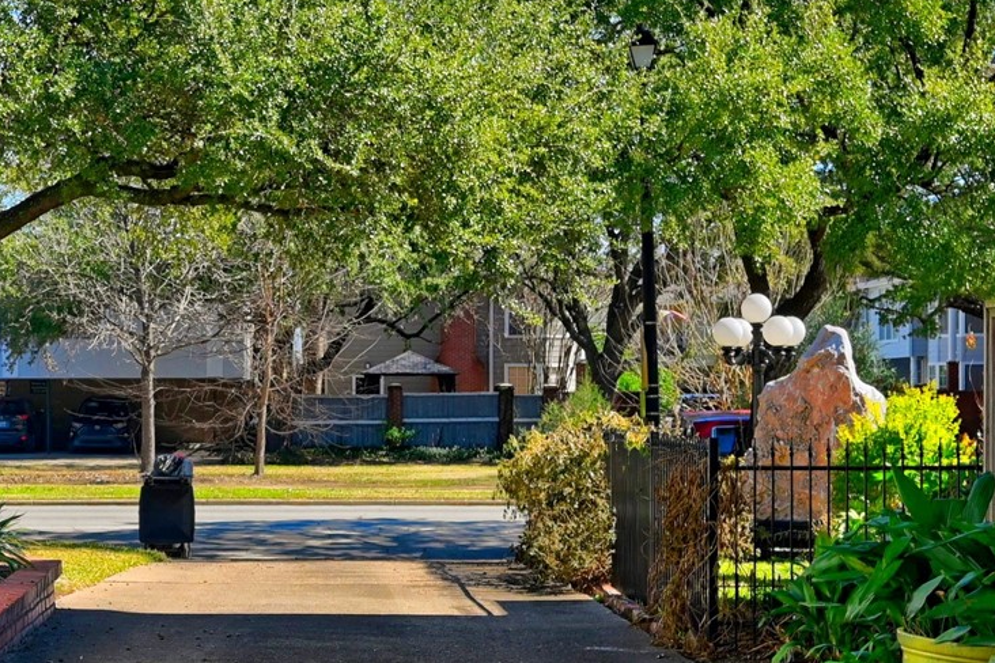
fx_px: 2460
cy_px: 420
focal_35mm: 89
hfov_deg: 22.3
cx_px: 95
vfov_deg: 15.3
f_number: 8
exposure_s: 1/320
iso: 400
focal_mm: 30
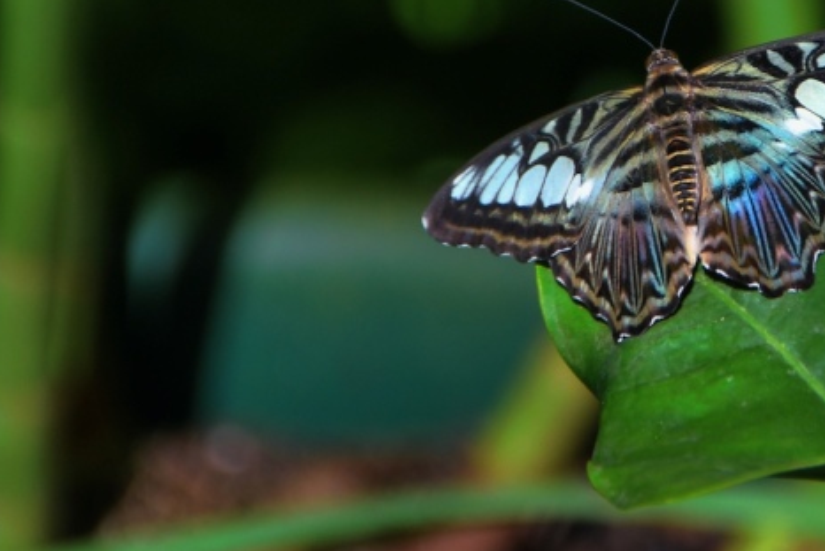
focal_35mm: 515
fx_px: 11805
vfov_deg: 2.7
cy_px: 182
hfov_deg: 4.0
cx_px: 696
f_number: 6.3
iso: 400
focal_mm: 200
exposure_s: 1/400
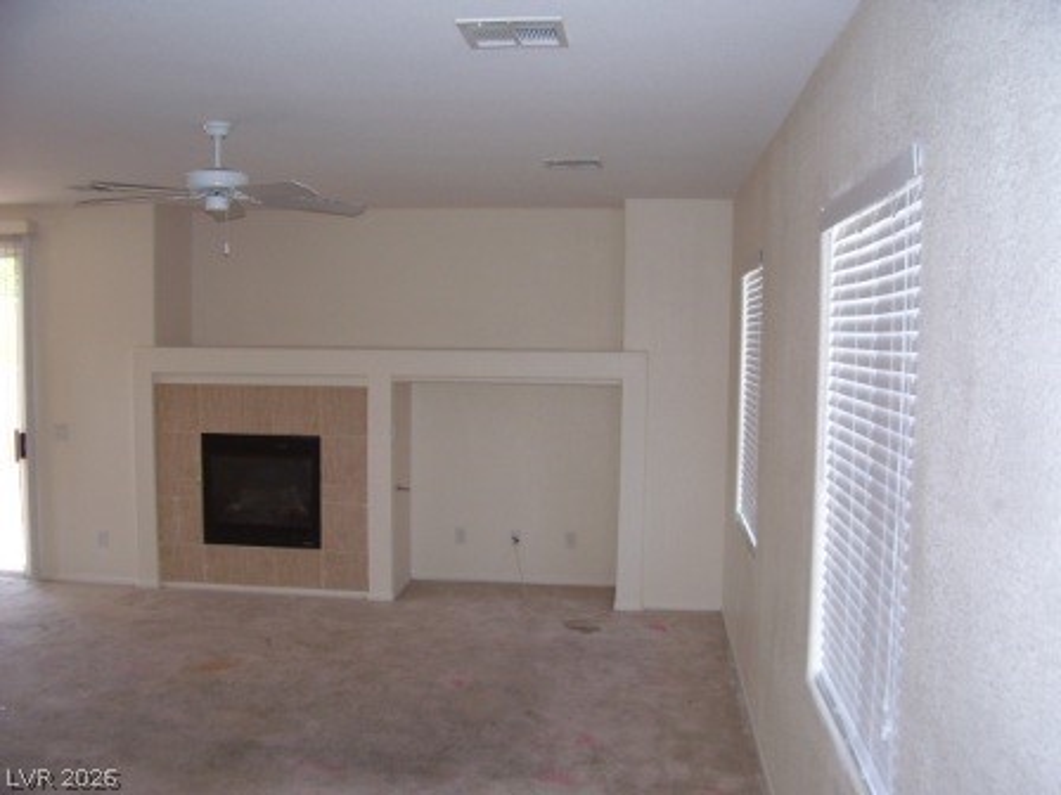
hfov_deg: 54.0
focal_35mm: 34
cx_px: 530
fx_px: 1042
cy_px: 398
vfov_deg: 41.8
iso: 80
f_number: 2.7
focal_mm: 5.6
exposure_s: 1/60
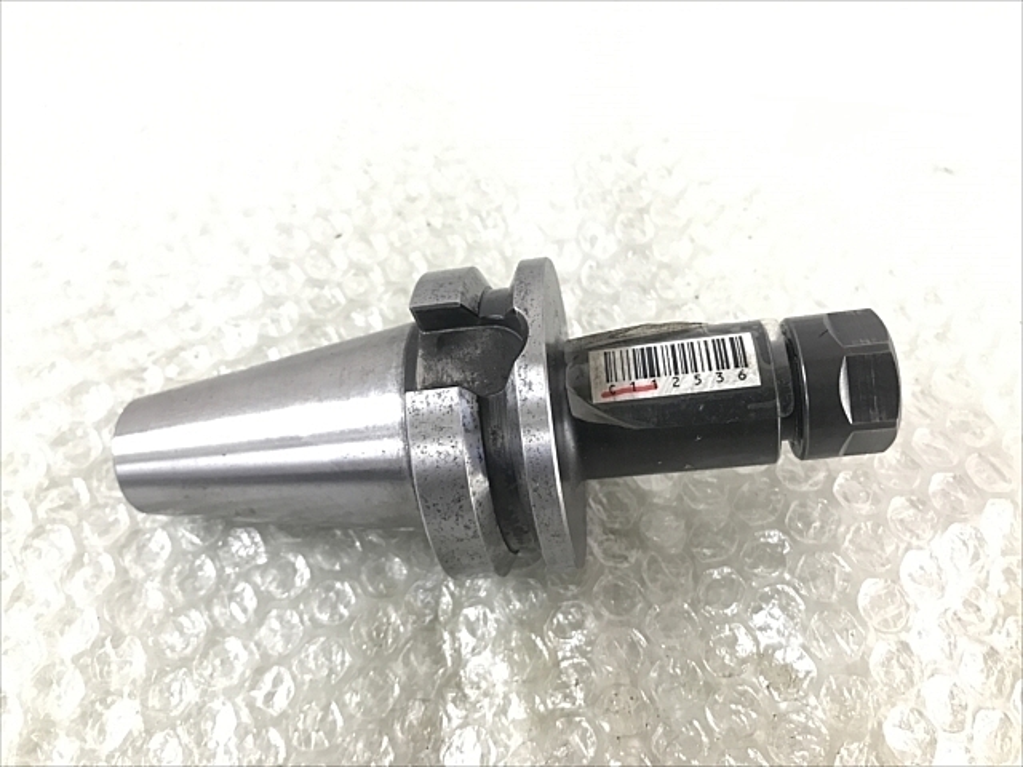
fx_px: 827
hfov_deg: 63.4
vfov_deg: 49.7
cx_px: 512
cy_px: 384
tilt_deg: -58.7
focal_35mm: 28
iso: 40
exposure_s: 1/24
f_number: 1.8
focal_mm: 3.99
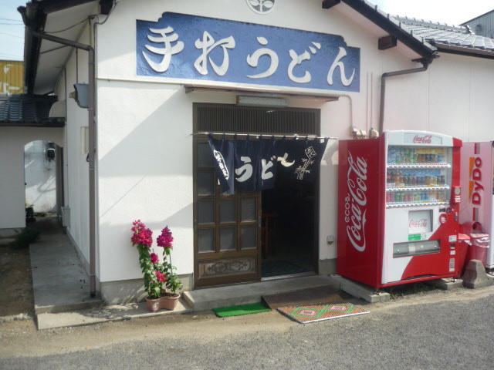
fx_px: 471
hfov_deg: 55.4
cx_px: 247
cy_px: 185
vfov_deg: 42.9
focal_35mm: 33
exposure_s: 1/125
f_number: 8
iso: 100
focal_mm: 5.5
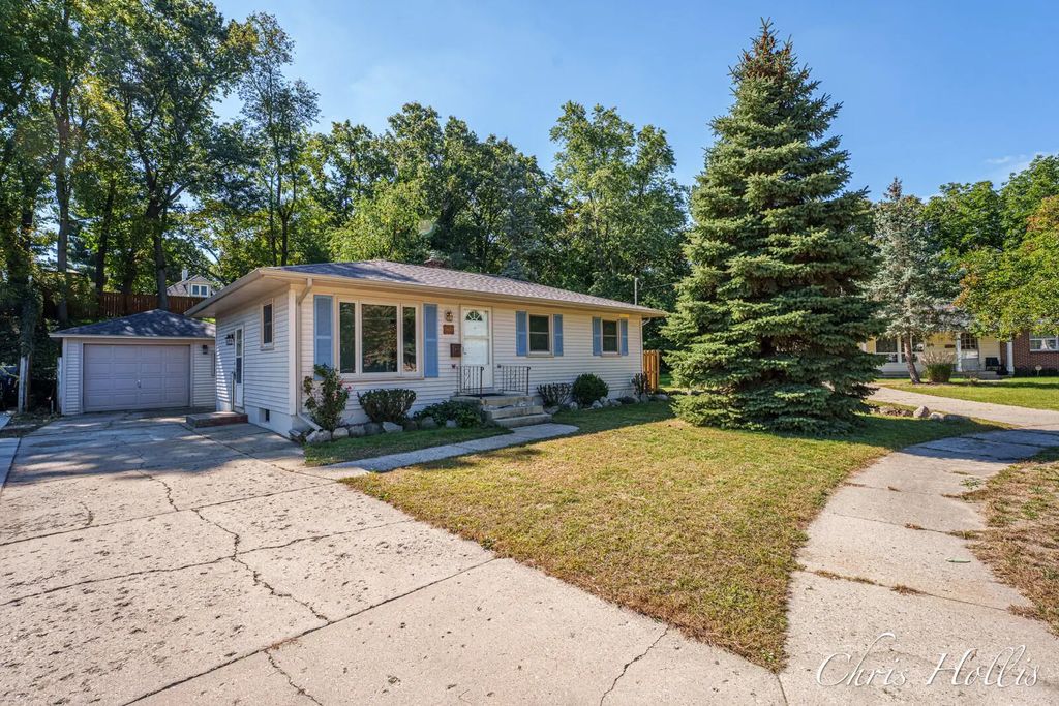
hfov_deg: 95.3
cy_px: 353
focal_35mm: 16
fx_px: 482
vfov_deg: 72.4
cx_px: 530
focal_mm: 16.4
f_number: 8
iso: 1250
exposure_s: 1/500
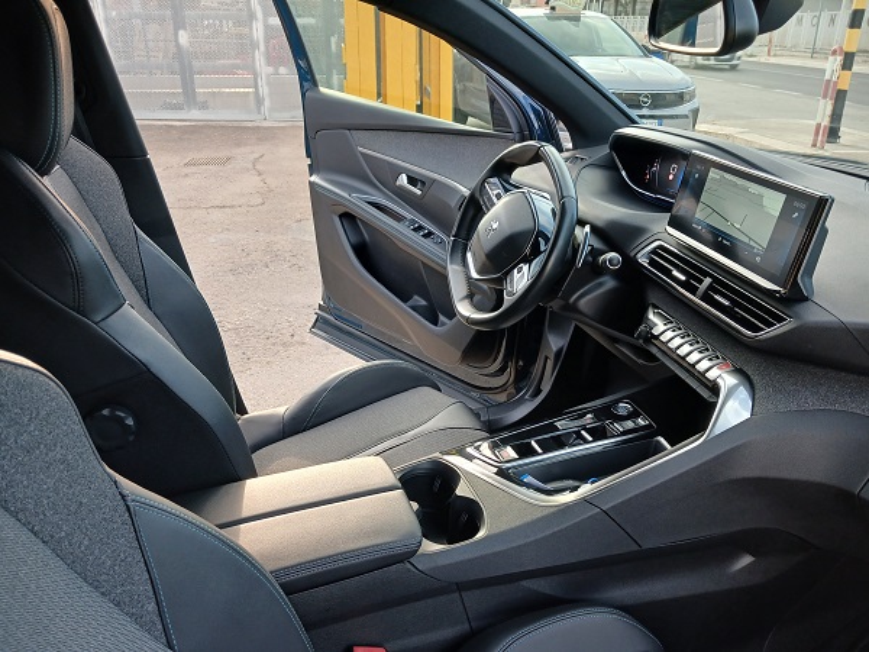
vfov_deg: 51.4
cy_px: 326
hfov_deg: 65.3
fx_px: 678
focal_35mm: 27
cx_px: 434
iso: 40
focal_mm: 3.98
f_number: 1.8
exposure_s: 1/50
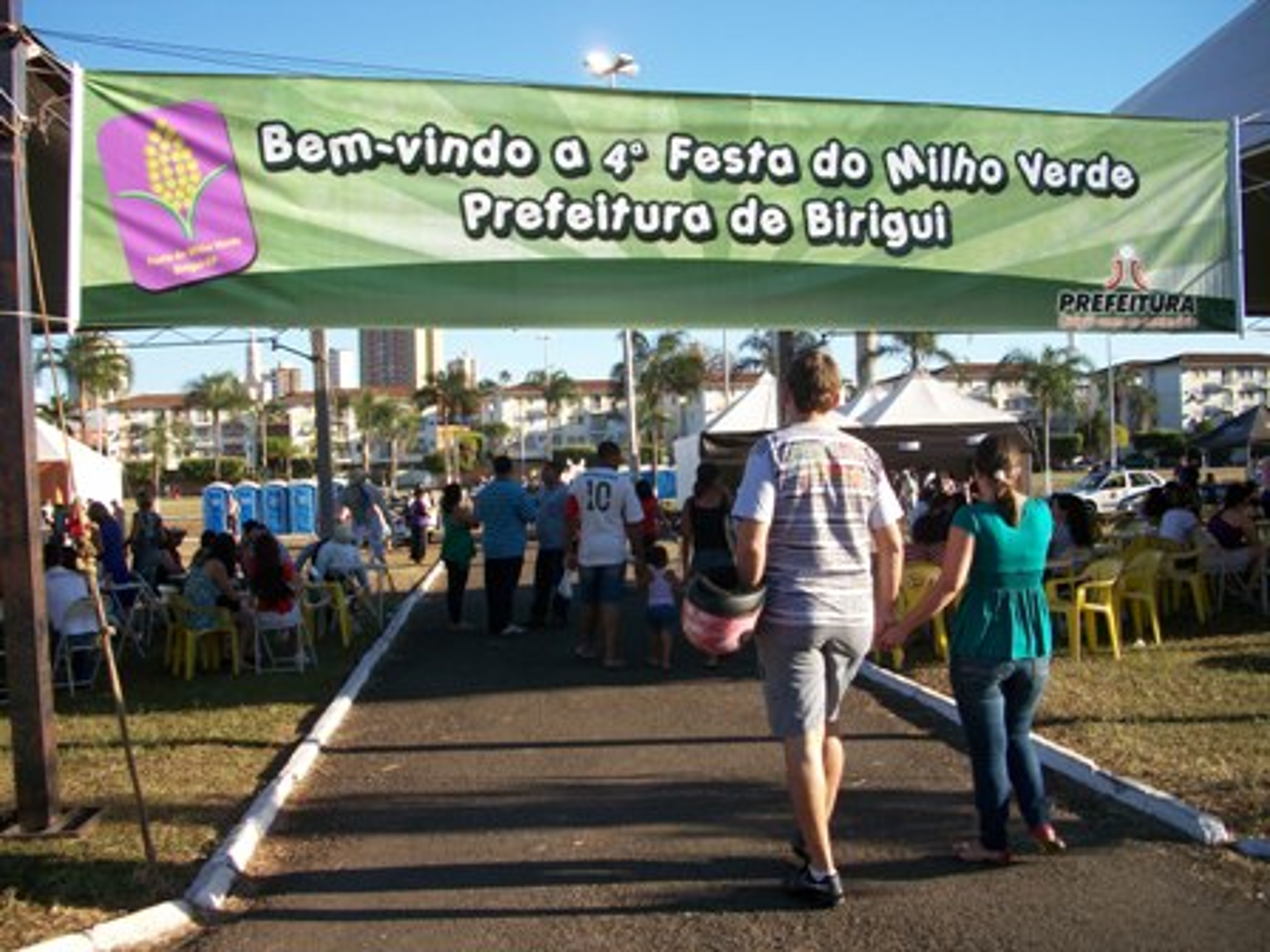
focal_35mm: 35
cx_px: 635
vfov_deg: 40.7
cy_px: 476
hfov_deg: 52.6
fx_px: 1284
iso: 80
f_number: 3.1
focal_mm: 6.3
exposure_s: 1/500
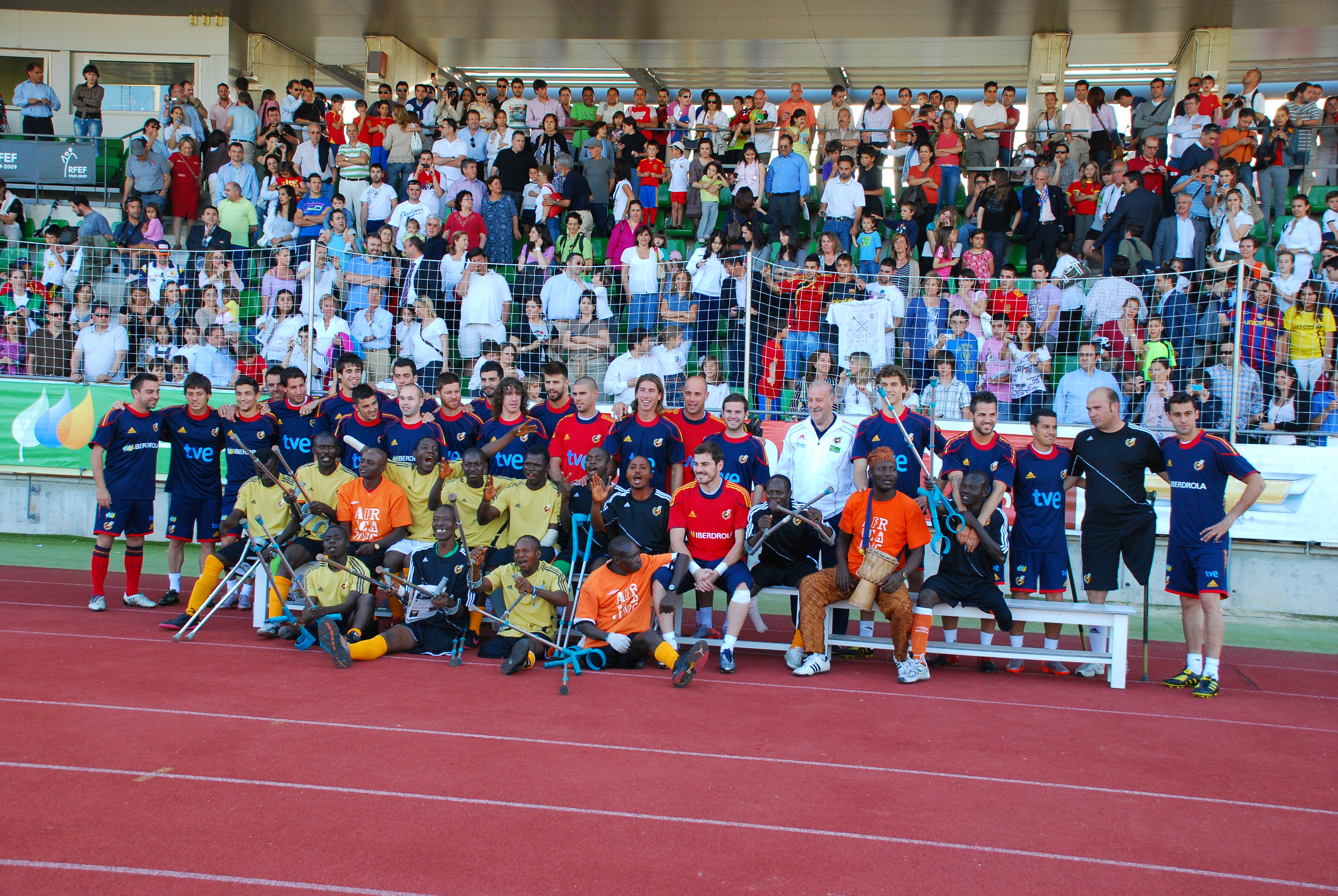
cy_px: 448
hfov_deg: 46.3
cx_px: 669
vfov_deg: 32.0
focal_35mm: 42
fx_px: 1563
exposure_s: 1/125
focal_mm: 28
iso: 400
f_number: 6.3
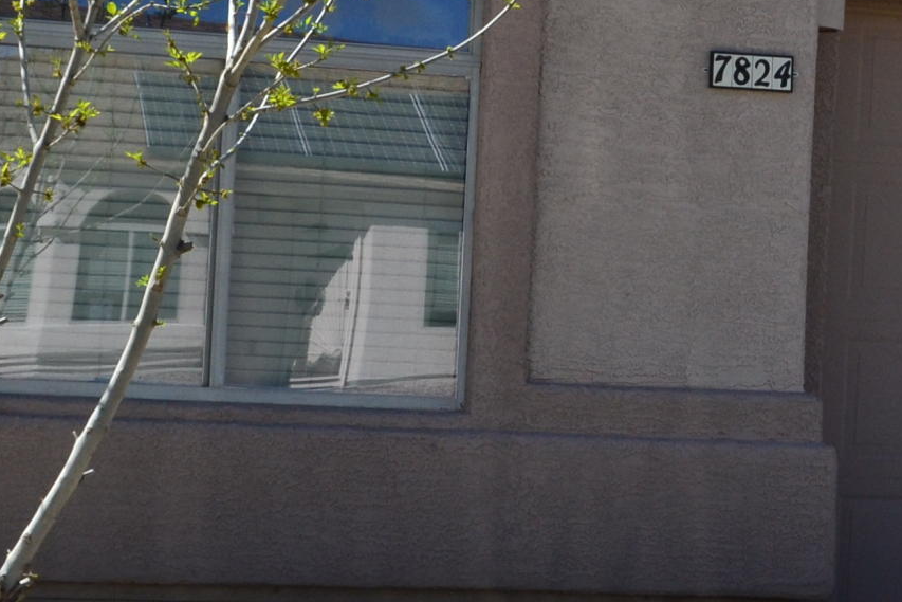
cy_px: 247
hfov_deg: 17.2
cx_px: 903
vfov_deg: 11.8
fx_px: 2907
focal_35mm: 116
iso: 400
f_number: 11
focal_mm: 22
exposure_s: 1/500
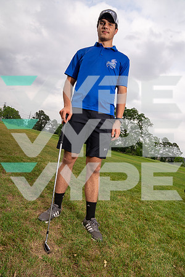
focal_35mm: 24
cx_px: 92
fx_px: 185
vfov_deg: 73.7
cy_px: 138
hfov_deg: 53.1
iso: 100
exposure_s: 1/250
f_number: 8
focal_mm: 24
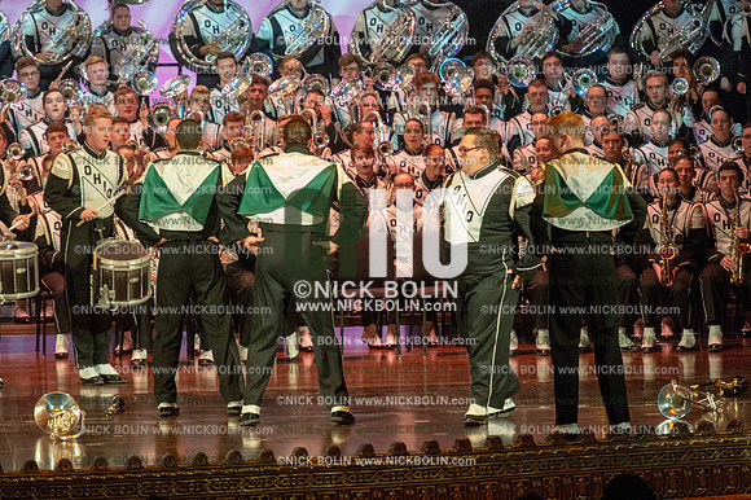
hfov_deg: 9.0
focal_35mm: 230
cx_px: 376
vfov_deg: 6.0
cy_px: 250
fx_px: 4795
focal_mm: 230
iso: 8000
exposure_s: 1/200
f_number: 5.6
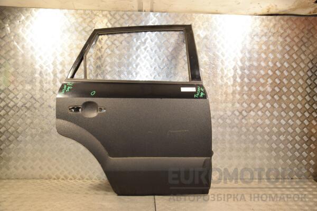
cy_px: 106
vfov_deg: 36.9
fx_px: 317
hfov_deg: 53.1
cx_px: 158
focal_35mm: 36
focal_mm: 24
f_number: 5
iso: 800
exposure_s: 1/160
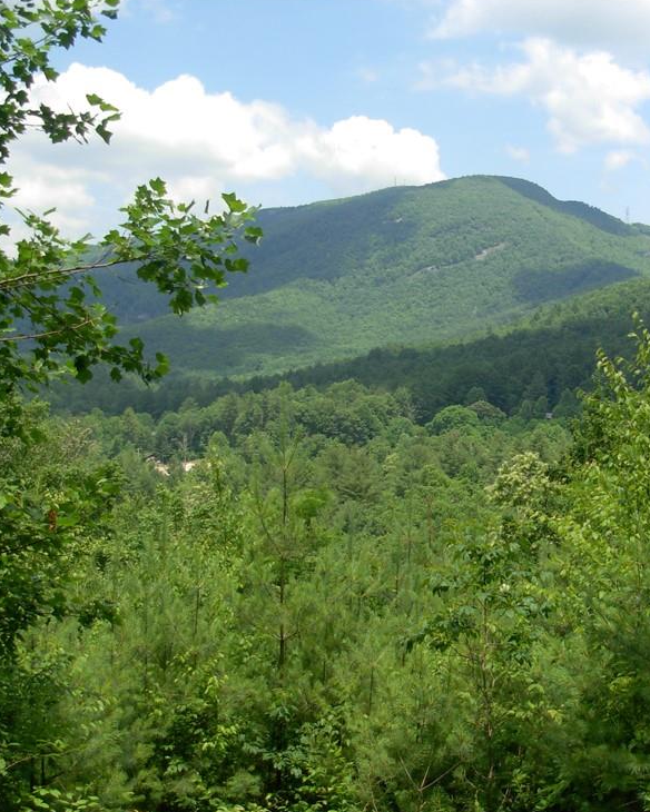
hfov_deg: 29.0
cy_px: 419
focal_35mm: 52
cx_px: 423
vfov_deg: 36.0
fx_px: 1250
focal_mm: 6.3
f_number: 2.9
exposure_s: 1/683
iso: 79
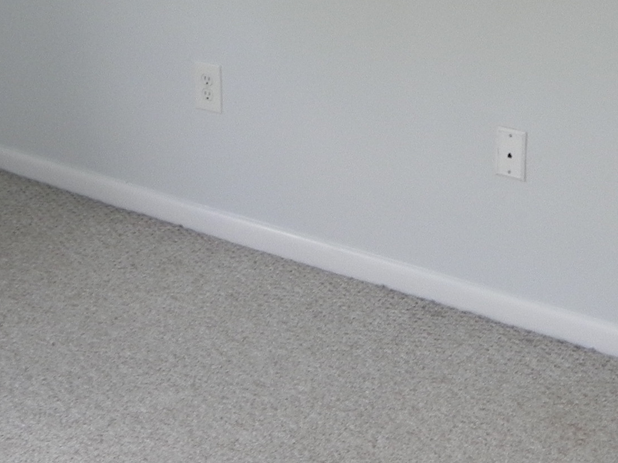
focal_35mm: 81
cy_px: -92
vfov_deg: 17.4
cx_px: 222
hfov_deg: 24.0
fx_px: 1446
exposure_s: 1/30
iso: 190
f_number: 2.8
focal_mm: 5.2
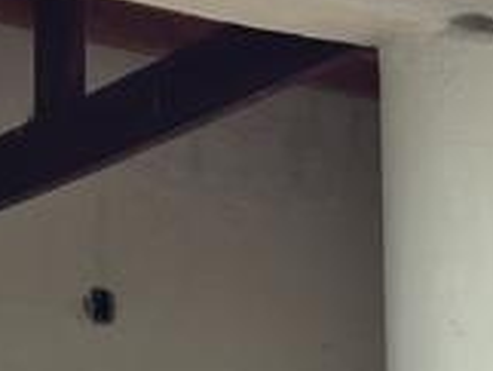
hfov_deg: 13.5
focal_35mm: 146
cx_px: 371
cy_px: 687
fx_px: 2081
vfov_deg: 9.6
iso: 64
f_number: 1.8
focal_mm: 5.4
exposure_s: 1/180
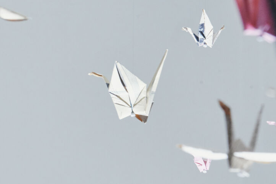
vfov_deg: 2.6
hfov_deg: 3.9
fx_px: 4086
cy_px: 189
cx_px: -13
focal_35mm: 533
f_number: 9
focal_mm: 200
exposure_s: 1/100
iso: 1250
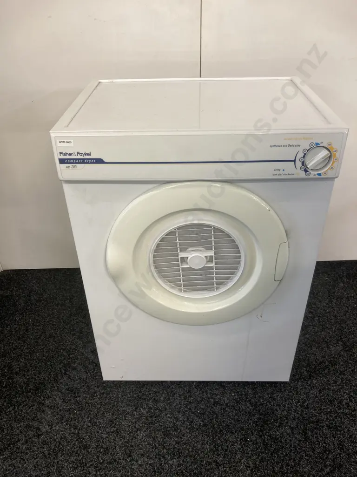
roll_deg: -0.8
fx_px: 385
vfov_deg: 63.4
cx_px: 178
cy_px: 238
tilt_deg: -34.4
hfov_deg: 49.7
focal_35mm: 28
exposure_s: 1/50
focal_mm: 3.99
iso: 80
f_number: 1.8
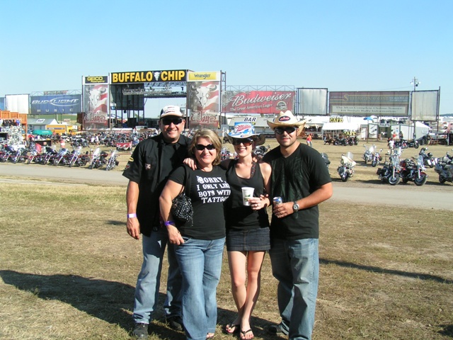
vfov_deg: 37.7
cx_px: 226
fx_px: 497
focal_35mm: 38
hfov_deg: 49.0
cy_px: 170
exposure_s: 1/320
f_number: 5.6
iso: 50
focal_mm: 5.8
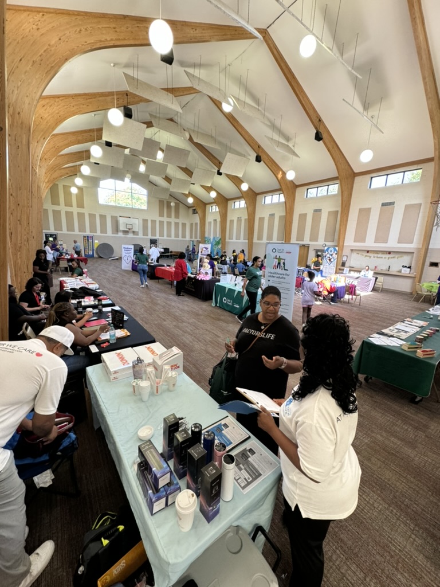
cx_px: 220
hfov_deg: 85.7
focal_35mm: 14
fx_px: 237
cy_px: 294
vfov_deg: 102.1
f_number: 2.2
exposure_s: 1/60
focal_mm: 2.22
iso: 200
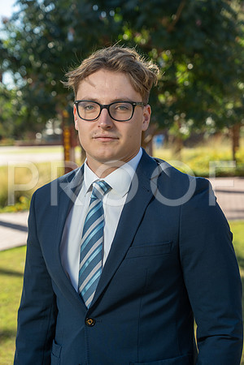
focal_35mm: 77
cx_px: 122
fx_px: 783
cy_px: 182
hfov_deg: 17.7
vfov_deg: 26.3
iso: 50
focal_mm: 77
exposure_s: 1/200
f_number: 5.6
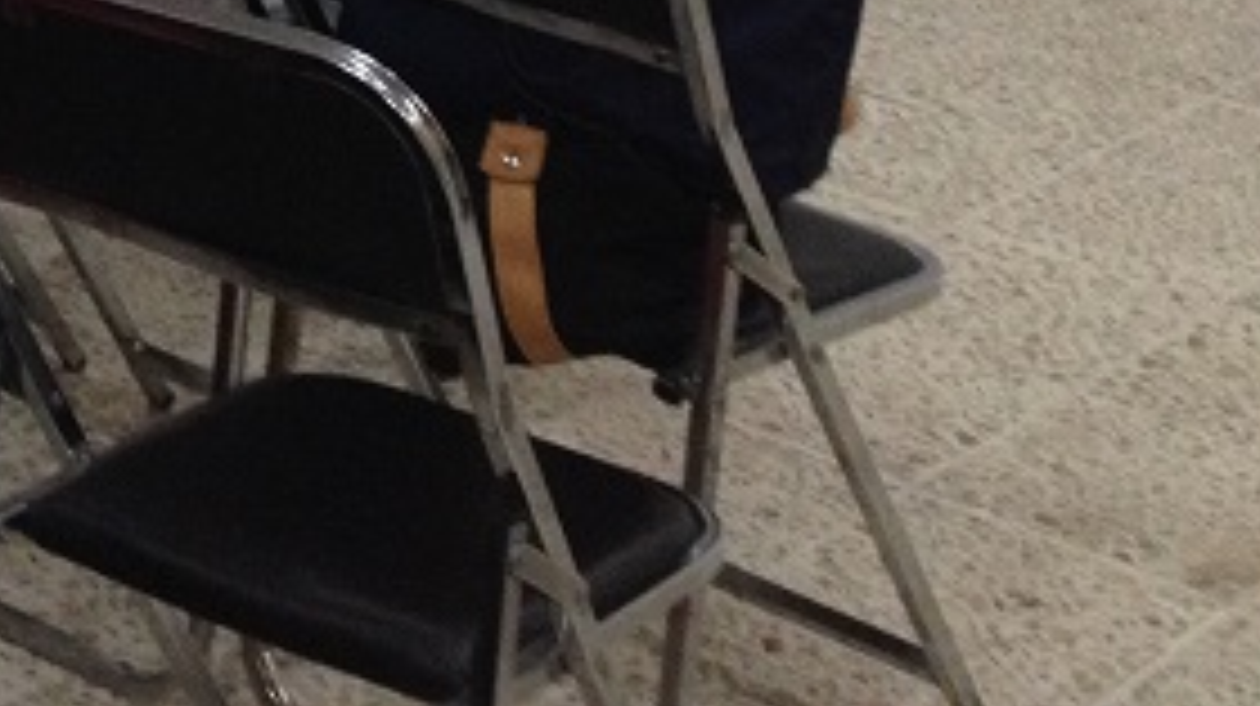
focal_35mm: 109
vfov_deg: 10.3
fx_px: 3639
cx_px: -112
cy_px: -639
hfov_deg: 18.9
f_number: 2.4
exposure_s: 1/20
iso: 200
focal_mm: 4.28
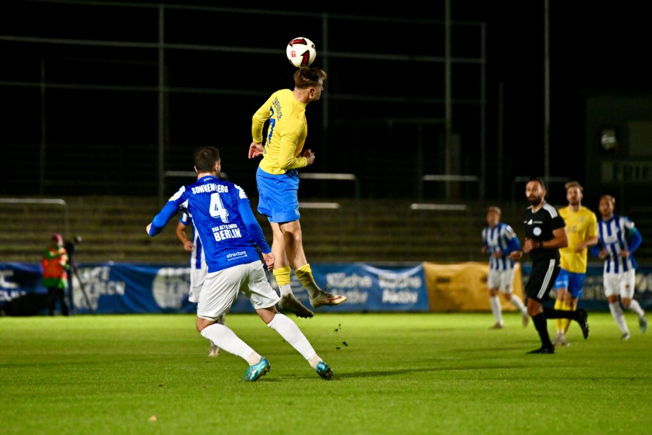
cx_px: 326
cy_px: 218
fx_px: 3622
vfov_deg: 6.9
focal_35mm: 200
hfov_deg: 10.3
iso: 3200
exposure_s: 1/1600
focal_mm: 200
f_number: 2.8
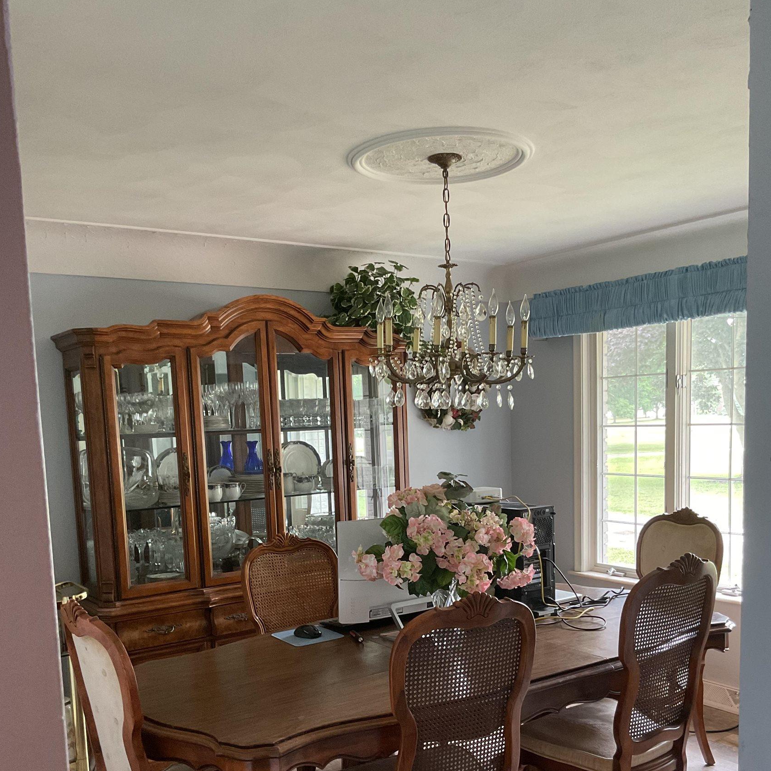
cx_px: 392
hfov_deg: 47.2
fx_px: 882
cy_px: 514
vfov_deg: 46.5
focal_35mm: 35
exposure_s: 1/60
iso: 200
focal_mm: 3
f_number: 1.8
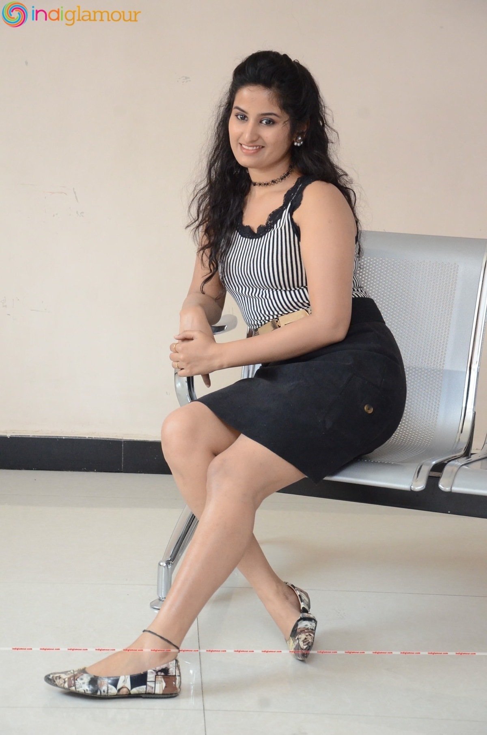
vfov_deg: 19.5
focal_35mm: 105
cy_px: 368
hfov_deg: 13.0
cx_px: 244
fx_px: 2140
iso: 2500
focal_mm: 70
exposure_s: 1/125
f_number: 5.3
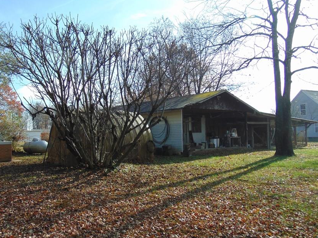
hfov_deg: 57.7
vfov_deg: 45.4
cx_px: 122
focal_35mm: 31
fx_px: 285
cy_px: 130
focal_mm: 4.5
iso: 80
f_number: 3
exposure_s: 1/800
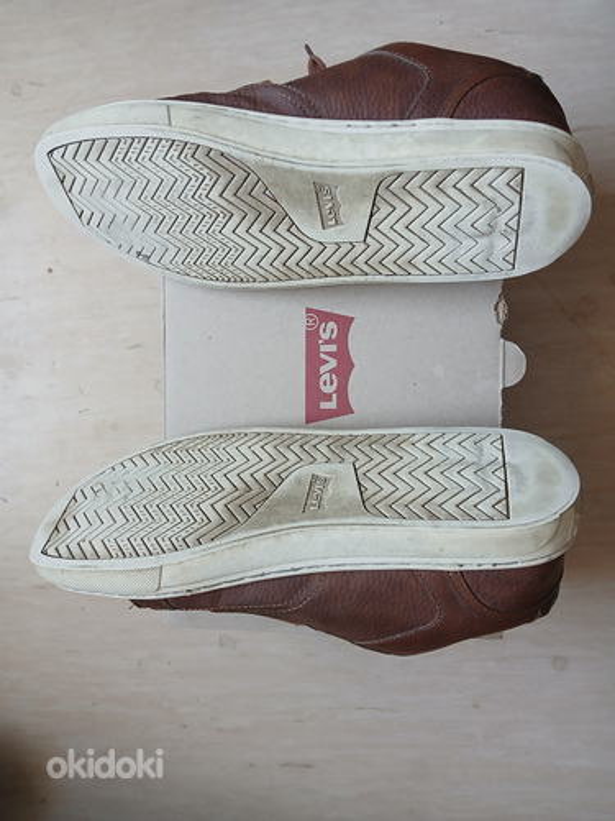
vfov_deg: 67.3
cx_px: 308
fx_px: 616
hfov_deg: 53.1
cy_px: 410
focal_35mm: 26
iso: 250
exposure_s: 1/33.3
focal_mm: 3.98
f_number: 1.8
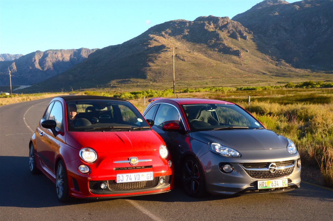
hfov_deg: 45.0
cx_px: 166
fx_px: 401
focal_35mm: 44
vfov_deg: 30.7
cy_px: 110
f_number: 25
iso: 1600
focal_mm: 29
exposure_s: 1/125
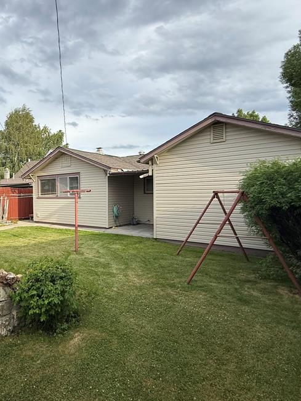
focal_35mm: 22
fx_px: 255
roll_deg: +0.4
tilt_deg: +0.5
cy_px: 197
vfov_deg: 76.4
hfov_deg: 56.5
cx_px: 59
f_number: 2.2
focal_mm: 2.22
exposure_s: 1/770
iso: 50
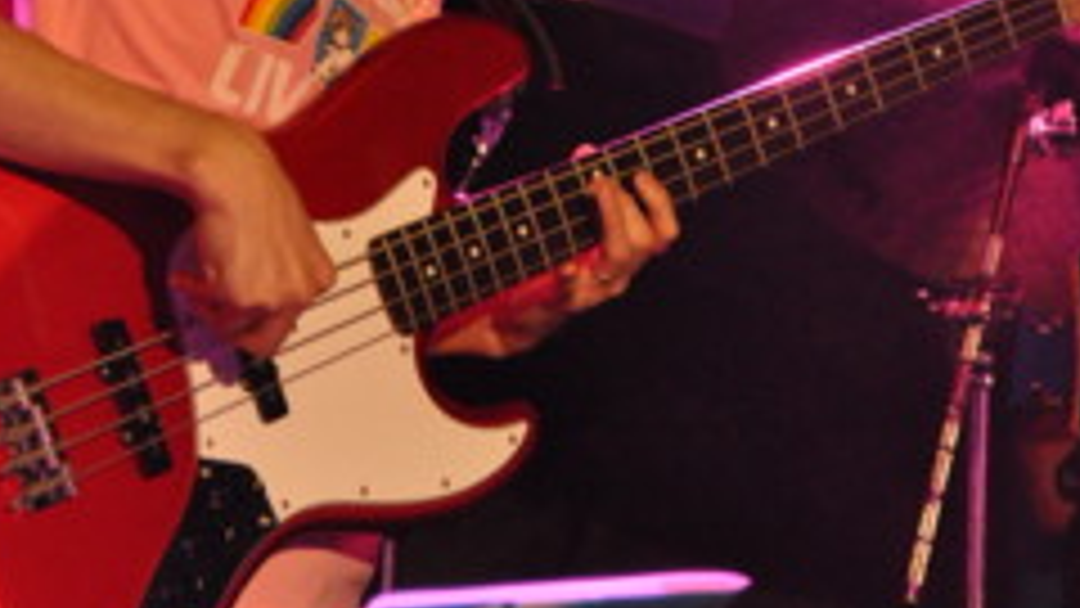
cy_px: -266
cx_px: 547
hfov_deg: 10.5
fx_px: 5899
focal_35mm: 206
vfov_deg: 5.8
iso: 3200
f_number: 4.5
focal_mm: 70
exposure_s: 1/200
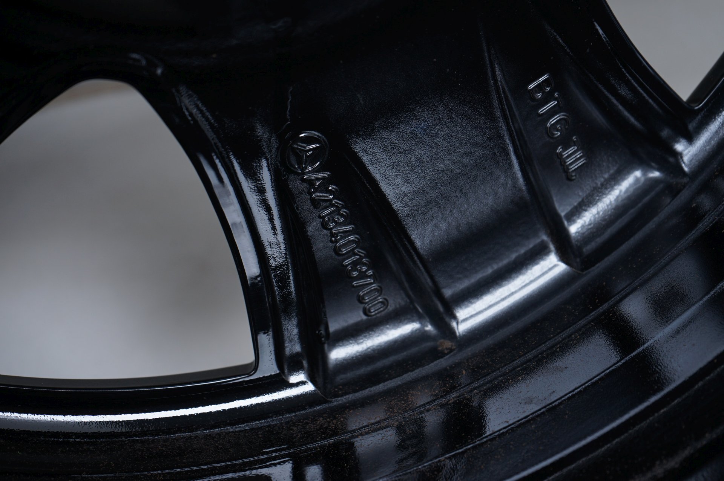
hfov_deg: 32.9
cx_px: 362
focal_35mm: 61
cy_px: 240
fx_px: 1226
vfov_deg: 22.2
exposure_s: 1/125
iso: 250
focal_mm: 61
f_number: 7.1
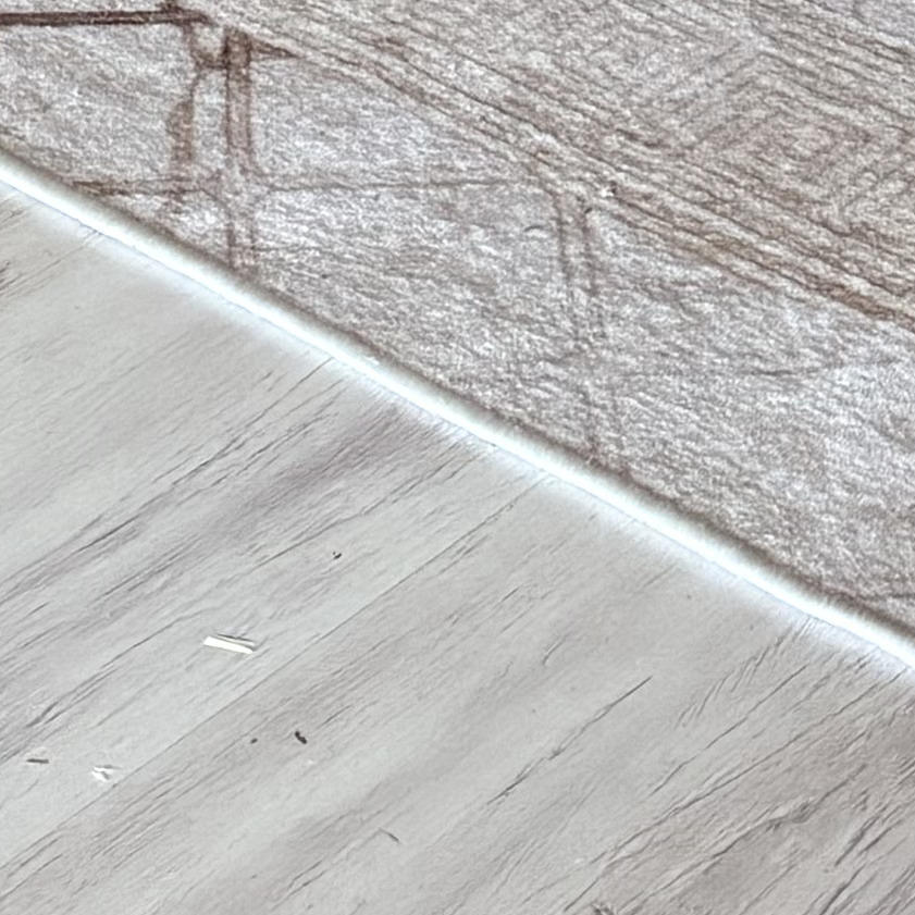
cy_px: -1575
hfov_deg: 12.1
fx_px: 4306
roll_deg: -1.0
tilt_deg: -9.8
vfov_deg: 9.9
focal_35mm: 144
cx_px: 529
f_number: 1.78
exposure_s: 1/48
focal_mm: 6.76
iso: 800
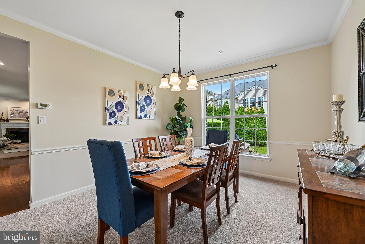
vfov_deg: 81.2
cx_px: 182
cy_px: 122
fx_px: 142
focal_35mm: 14
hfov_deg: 104.3
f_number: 8
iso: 125
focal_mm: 14
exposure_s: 1/15
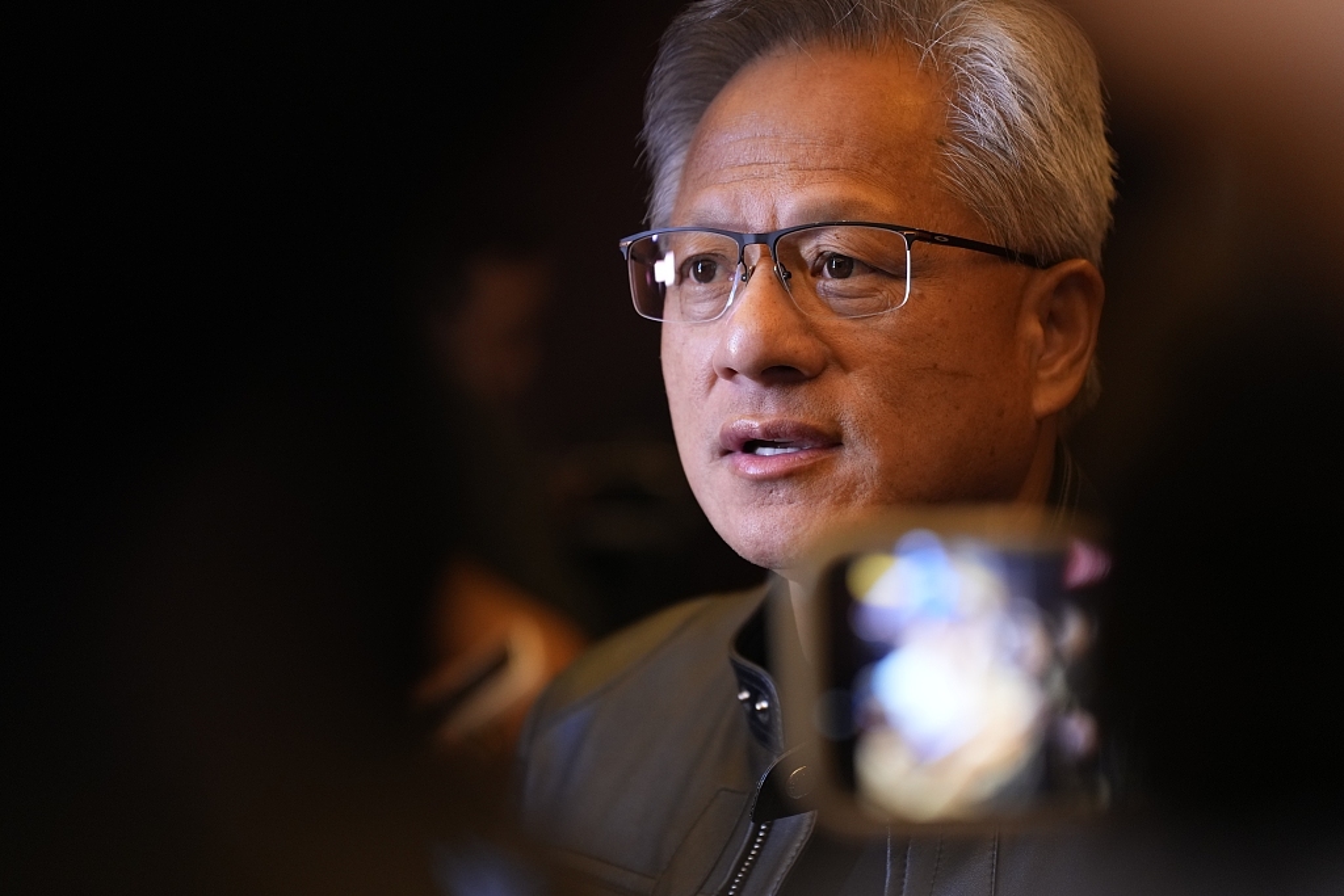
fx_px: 5600
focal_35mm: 150
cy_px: 448
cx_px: 672
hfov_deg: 13.7
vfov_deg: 9.2
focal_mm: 150
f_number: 2.8
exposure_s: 1/160
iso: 2000
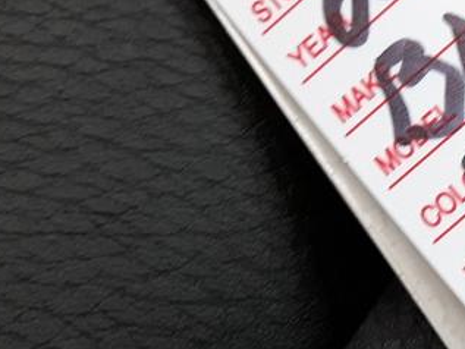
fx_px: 1680
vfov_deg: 11.8
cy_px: 268
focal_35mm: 125
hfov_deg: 14.4
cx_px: 757
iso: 50
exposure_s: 1/100
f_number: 1.9
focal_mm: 3.7
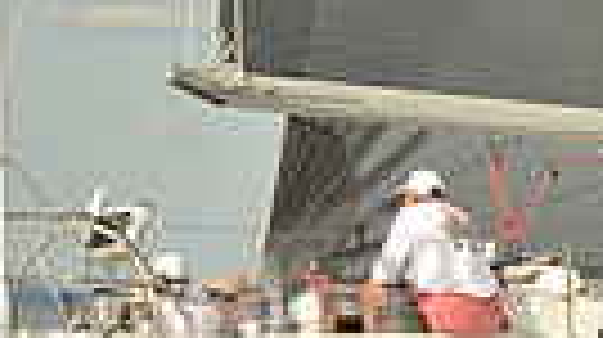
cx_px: 860
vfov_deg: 2.4
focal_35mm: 500
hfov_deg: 4.3
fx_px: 7985
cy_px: -2
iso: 200
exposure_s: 1/1250
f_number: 5.6
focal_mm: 110
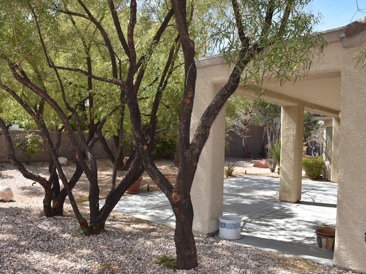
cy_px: 138
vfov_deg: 46.8
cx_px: 165
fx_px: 317
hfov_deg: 59.8
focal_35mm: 30
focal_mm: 18
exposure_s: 1/200
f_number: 7.1
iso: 100
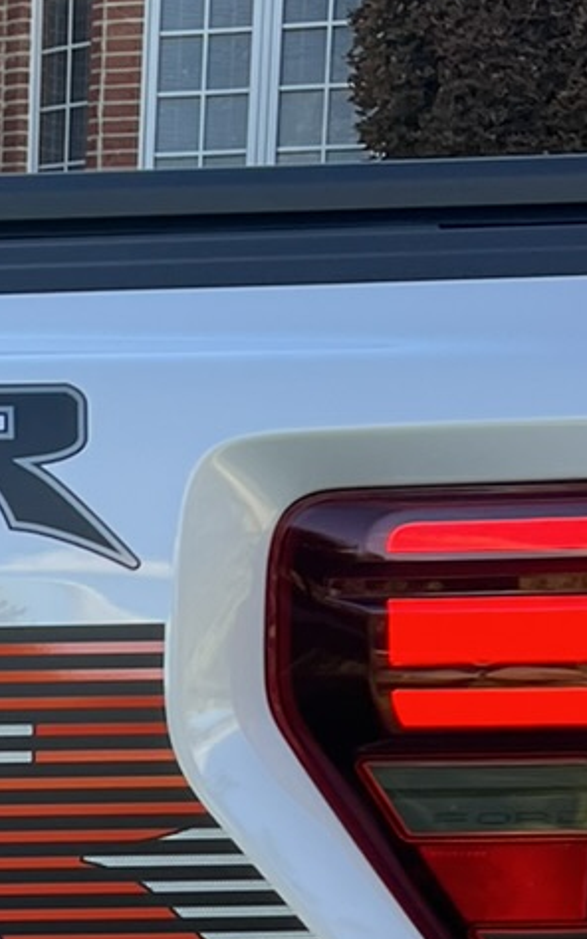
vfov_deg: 16.9
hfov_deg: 10.2
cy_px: 1060
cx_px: -579
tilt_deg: -10.9
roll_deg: +2.0
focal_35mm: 119
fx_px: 3048
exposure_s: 1/289
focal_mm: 5.7
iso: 40
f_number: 1.5
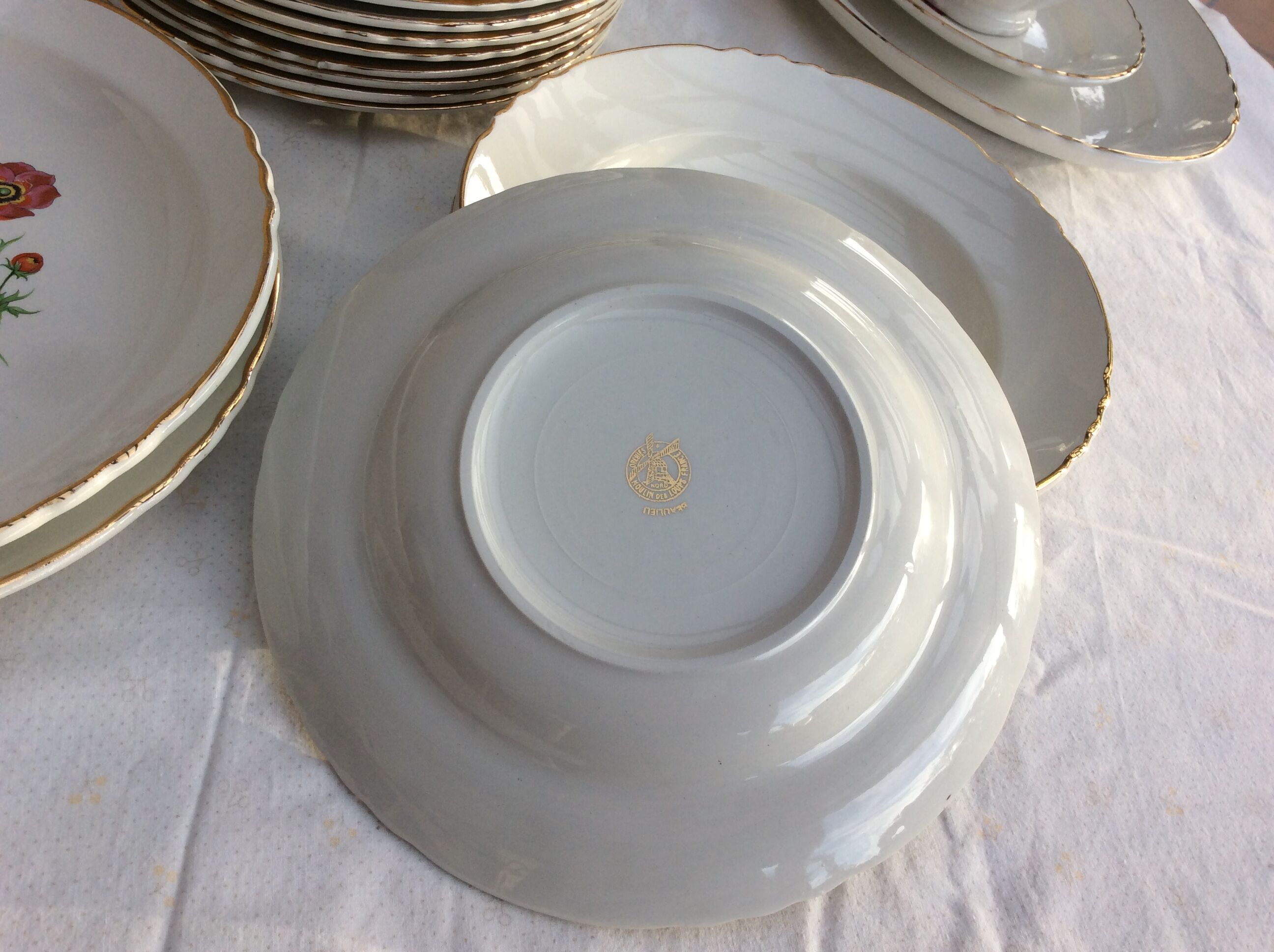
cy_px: 476
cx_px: 637
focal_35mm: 32
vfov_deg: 44.1
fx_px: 1176
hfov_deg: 56.9
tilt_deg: -52.3
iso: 32
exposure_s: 1/107
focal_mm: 3.3
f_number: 2.4
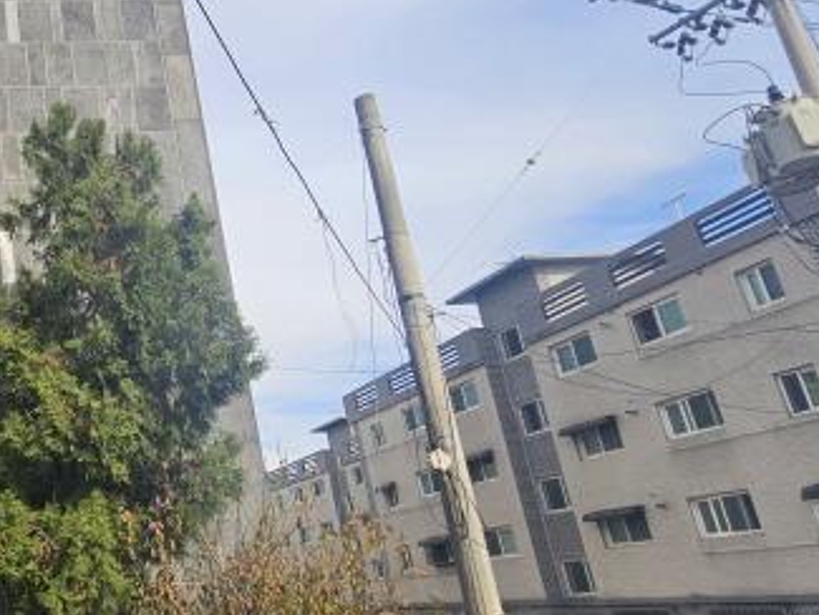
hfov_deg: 40.3
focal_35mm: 32
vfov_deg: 44.2
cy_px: 330
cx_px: -161
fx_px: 757
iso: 50
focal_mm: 2.2
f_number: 2.2
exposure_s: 1/1228
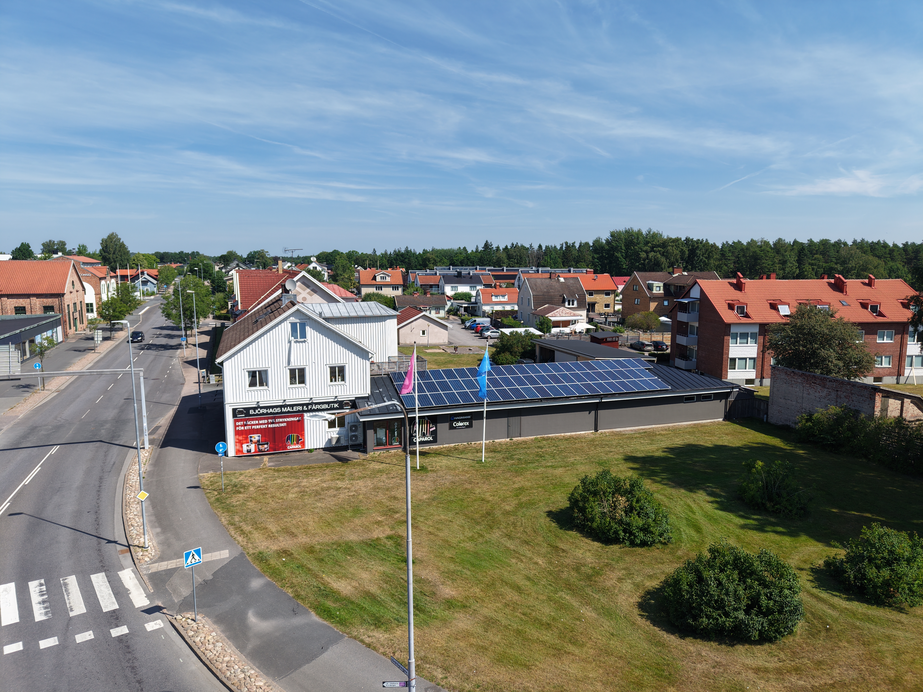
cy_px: 346
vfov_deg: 56.8
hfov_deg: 71.6
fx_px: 640
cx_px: 462
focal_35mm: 24
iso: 110
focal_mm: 8.67
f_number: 1.8
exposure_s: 1/3000
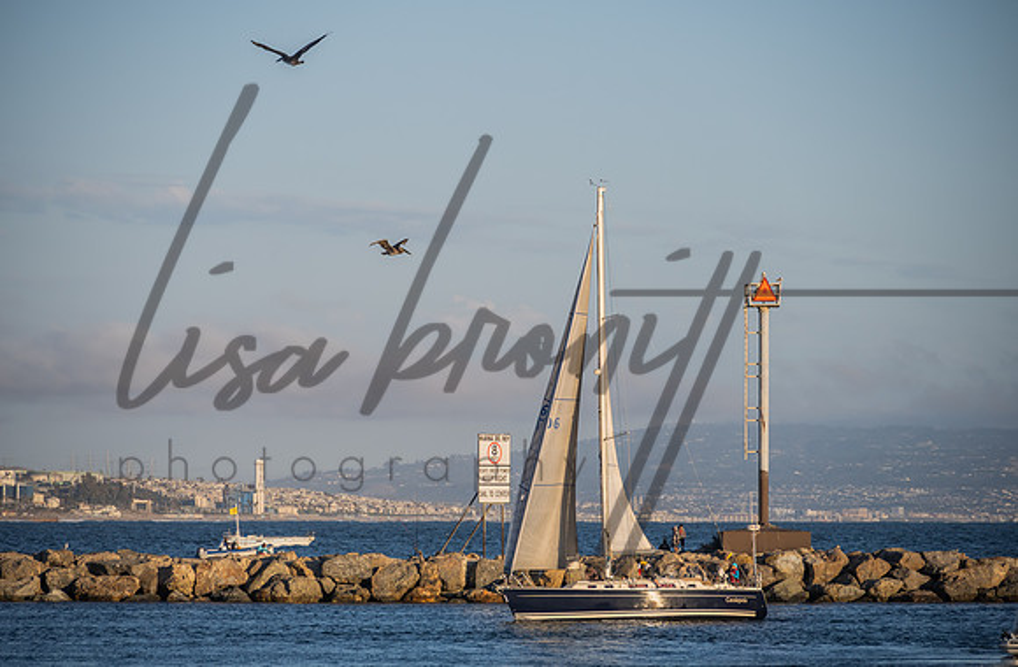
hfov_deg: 10.0
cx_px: 503
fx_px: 5840
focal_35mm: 208
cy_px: 335
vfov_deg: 6.5
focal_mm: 200
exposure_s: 1/1600
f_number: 6.3
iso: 320
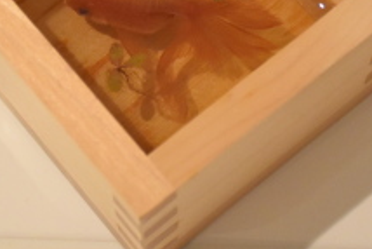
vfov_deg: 7.0
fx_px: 2027
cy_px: 3
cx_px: 137
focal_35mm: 196
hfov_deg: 10.5
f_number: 4.8
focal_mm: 56
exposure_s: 1/60
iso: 3600
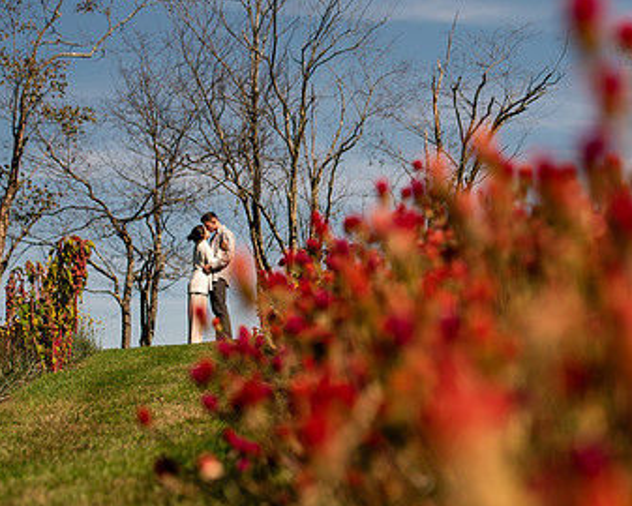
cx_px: 426
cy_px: 273
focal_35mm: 113
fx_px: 2115
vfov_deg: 13.7
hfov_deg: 17.0
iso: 140
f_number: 3.2
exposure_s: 1/4000
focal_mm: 70
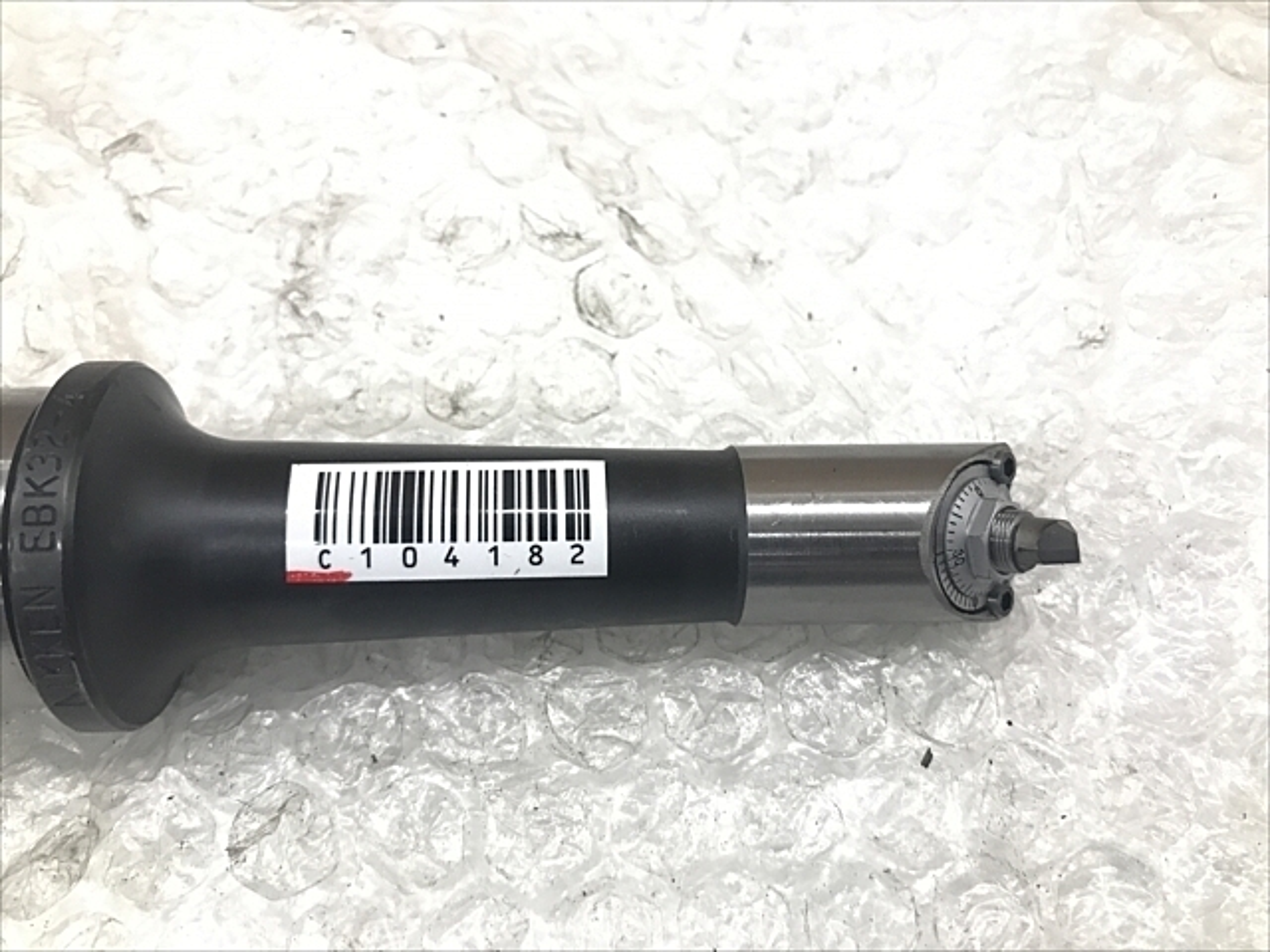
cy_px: 476
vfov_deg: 49.7
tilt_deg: -64.9
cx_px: 635
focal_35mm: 28
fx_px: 1027
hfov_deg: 63.4
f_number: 1.8
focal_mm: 3.99
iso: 32
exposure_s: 1/25
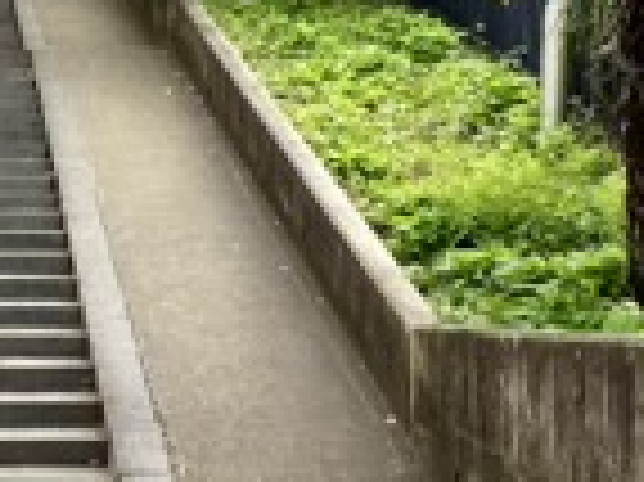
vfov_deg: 11.7
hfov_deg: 15.1
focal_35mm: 127
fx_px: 2361
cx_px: -95
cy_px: 255
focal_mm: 5.96
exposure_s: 1/562
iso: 50
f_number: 1.6
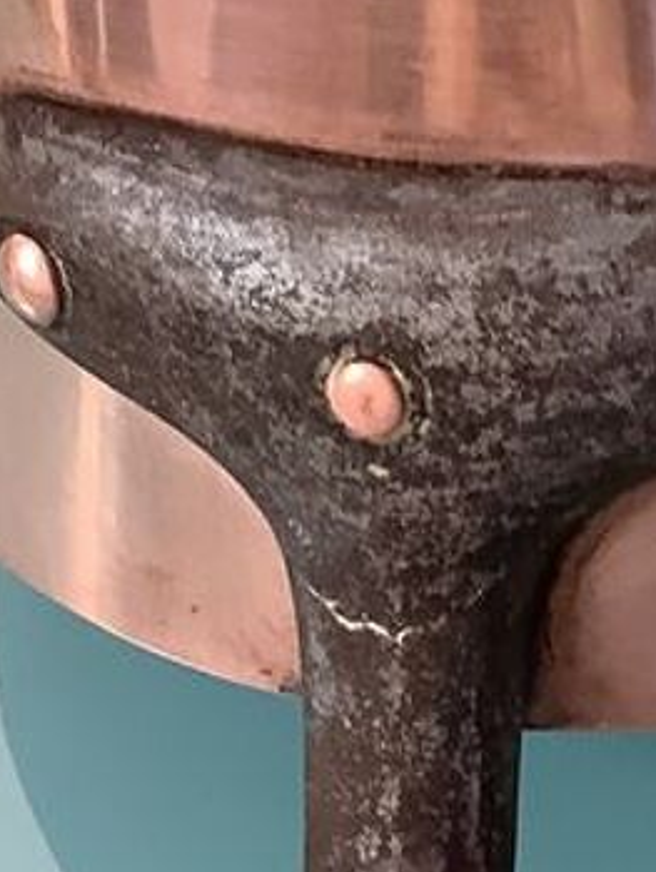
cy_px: 918
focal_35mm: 118
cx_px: 641
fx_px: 2978
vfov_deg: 16.3
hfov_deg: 12.4
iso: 125
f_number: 2.4
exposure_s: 1/50
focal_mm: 3.3
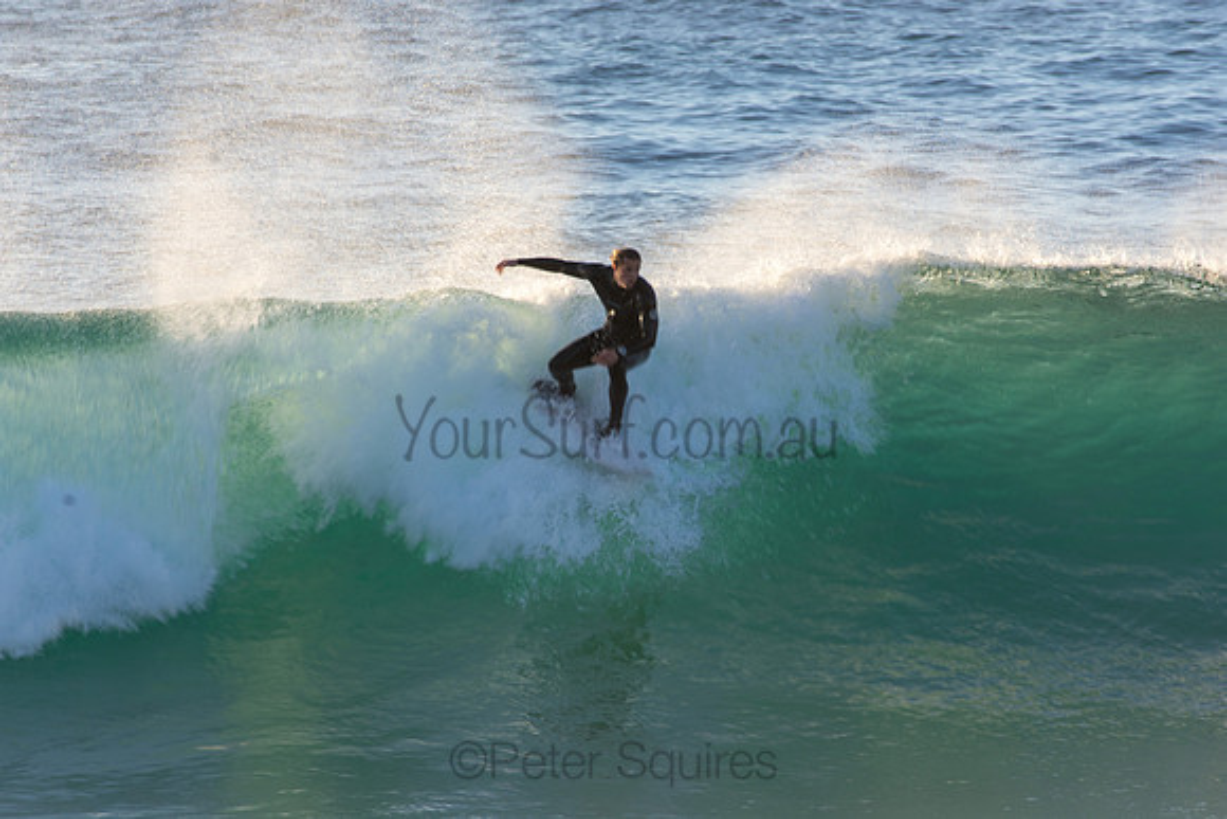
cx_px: 614
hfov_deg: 2.7
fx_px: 25567
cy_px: 410
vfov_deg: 1.8
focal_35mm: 750
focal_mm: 500
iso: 100
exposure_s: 1/60
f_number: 11
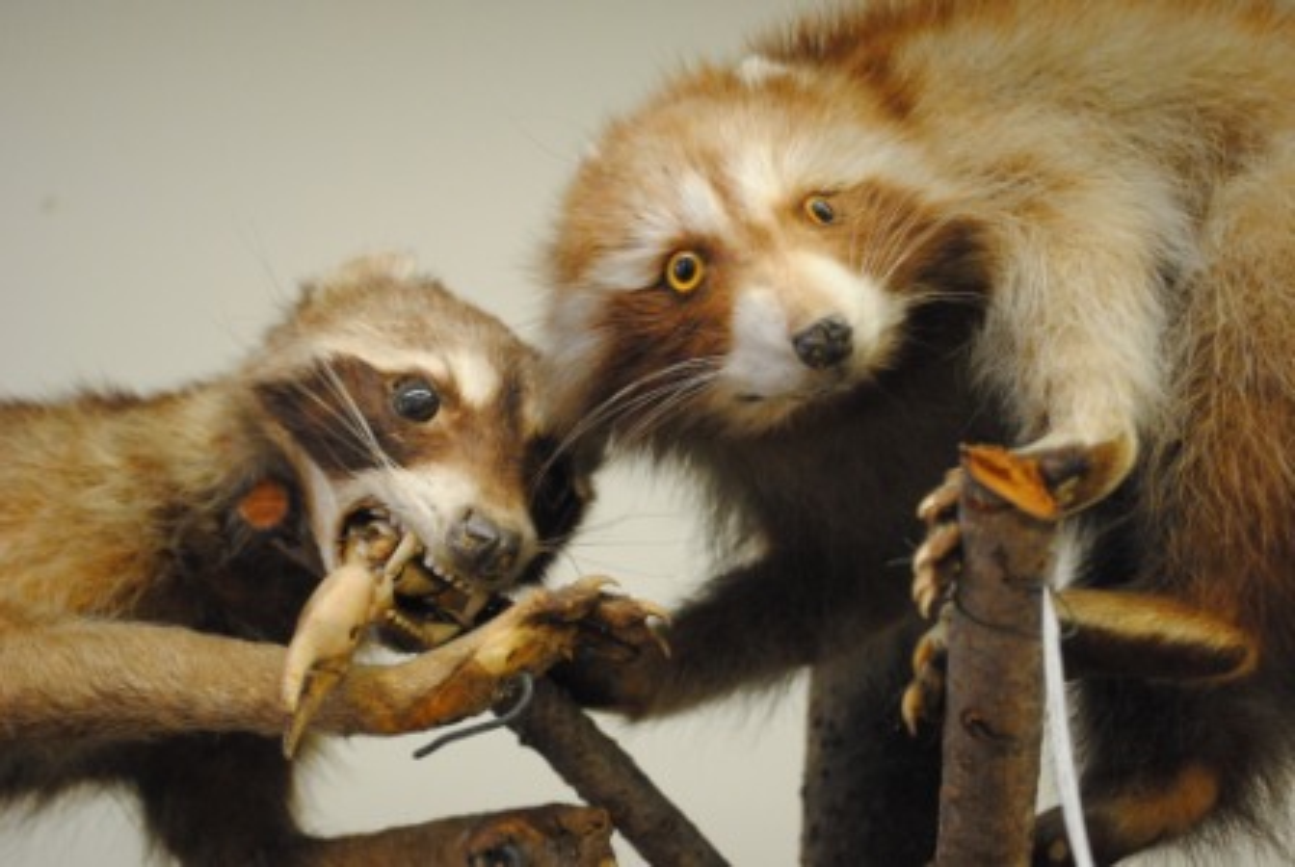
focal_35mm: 60
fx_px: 2161
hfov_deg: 33.4
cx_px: 648
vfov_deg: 22.7
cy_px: 434
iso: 1400
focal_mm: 40
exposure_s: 1/30
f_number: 5.3
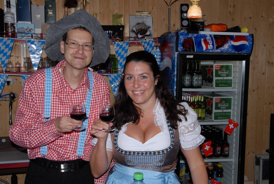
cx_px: 137
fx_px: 309
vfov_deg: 33.2
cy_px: 92
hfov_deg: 47.8
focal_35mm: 40
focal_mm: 27
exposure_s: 1/125
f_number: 11
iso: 500
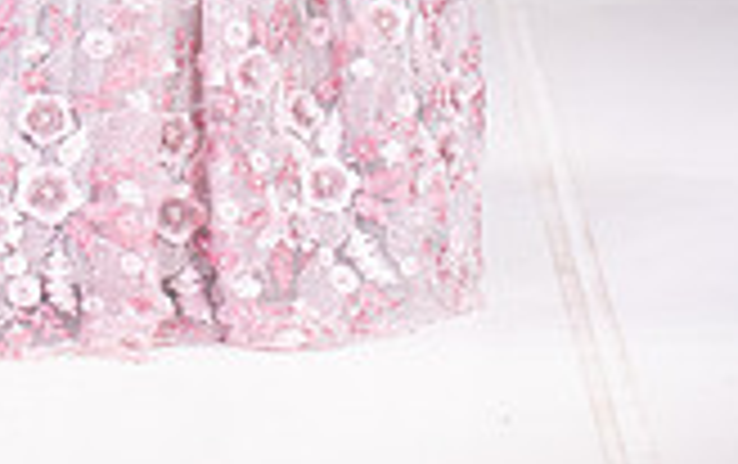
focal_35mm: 257
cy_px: -532
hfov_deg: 8.1
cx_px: 74
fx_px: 5176
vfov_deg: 5.0
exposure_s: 1/400
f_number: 5.6
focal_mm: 92
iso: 2000
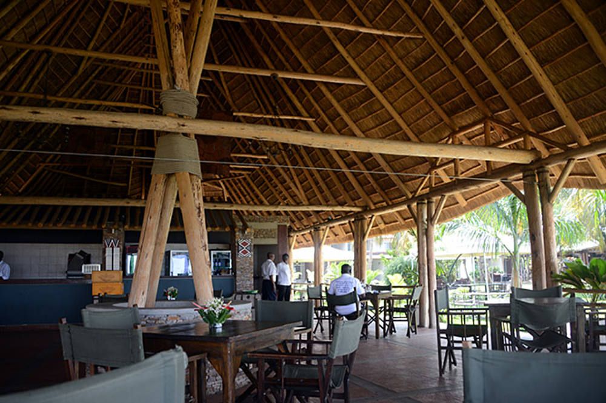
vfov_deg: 46.4
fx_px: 471
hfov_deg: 65.5
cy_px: 202
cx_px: 303
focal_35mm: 28
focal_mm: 28
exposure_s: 1/160
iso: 320
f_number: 3.5
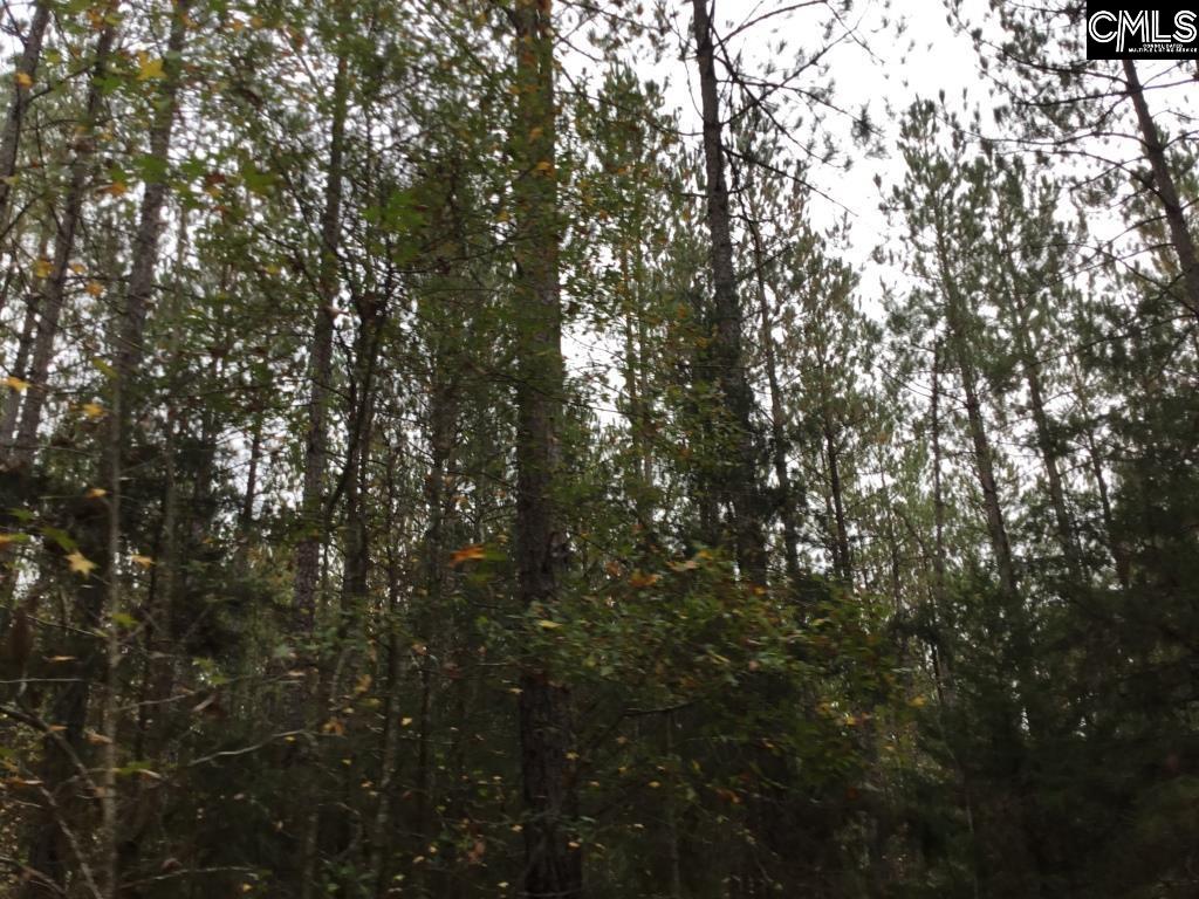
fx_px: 1074
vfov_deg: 45.4
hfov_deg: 58.4
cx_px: 600
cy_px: 450
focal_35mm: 31
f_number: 2.4
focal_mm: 3.3
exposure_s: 1/195
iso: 25
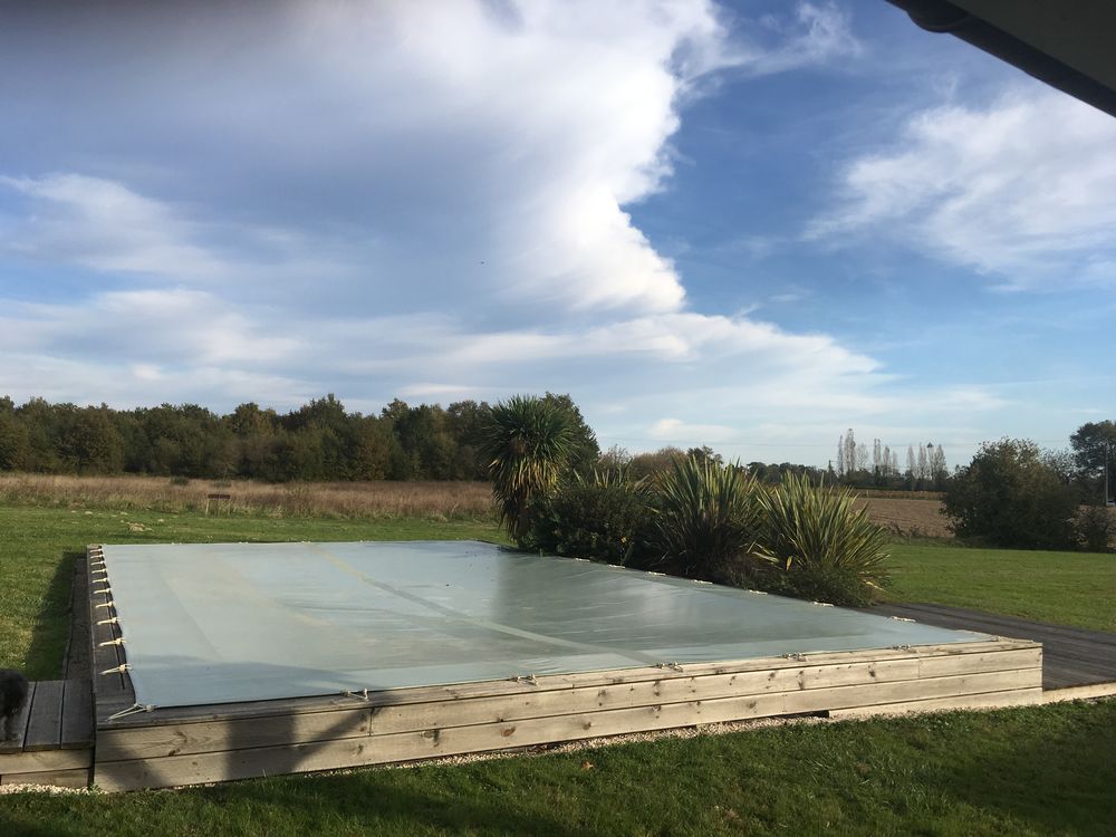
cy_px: 418
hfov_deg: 61.7
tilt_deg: +3.1
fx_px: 935
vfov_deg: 48.2
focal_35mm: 29
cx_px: 558
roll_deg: -1.0
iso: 25
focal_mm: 4.15
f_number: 2.2
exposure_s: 1/1304
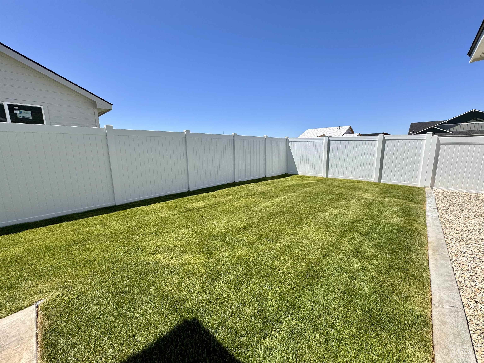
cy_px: 182
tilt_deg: -9.9
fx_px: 196
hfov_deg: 102.1
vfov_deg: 85.7
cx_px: 242
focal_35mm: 14
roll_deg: +0.7
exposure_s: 1/2208
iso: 50
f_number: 2.2
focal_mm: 2.22
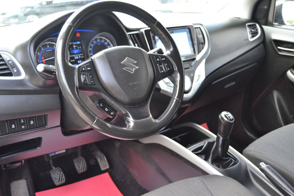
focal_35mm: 37
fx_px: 302
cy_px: 93
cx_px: 137
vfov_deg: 35.9
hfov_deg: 51.8
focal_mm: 22
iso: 400
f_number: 4.5
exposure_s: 1/80
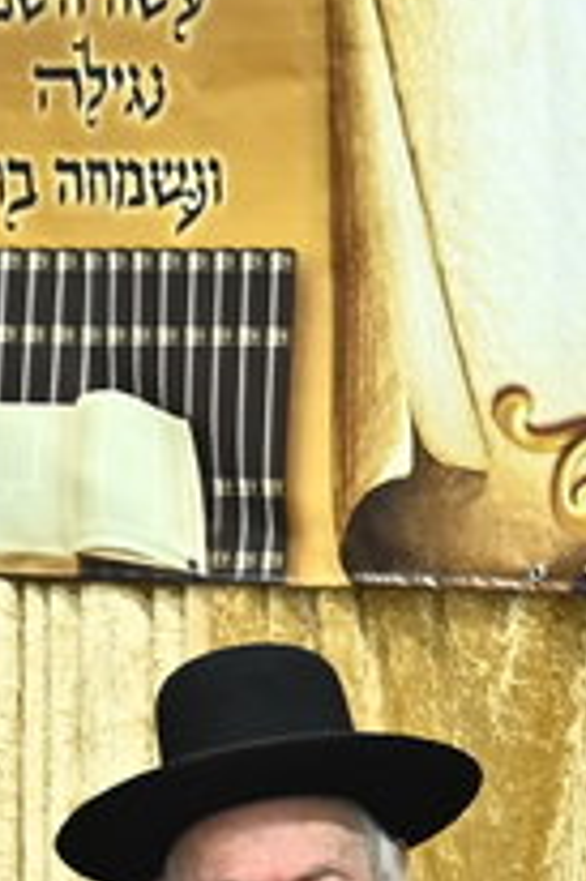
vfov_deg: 8.0
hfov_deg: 5.1
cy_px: 763
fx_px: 6310
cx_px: 1570
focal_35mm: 258
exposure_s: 1/200
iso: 1600
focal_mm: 38
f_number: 4
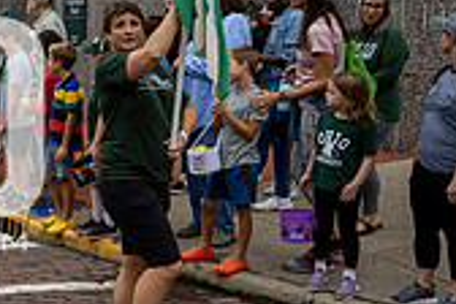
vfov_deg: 16.5
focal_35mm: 83
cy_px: 145
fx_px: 1051
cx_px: -160
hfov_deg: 21.7
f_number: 4
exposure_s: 1/1600
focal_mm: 24
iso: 640
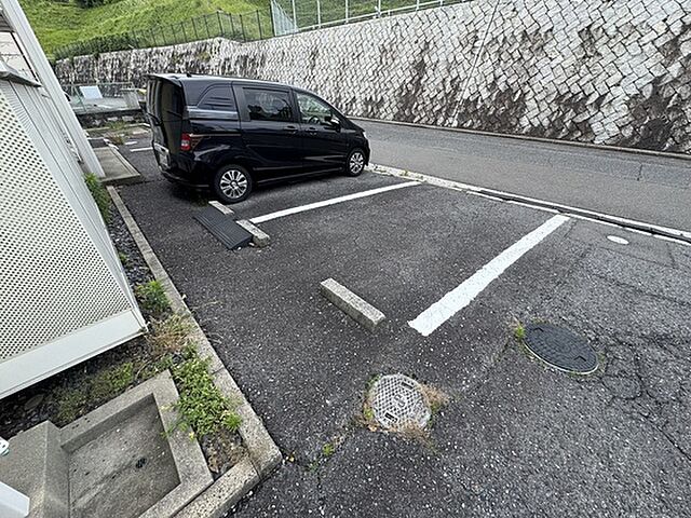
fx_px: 279
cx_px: 346
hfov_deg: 102.1
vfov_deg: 85.7
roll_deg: +2.7
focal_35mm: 14
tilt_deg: -32.3
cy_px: 259
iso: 40
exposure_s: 1/191
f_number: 2.2
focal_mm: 2.22
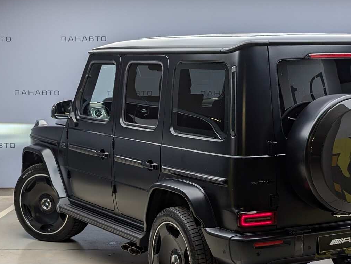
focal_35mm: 68
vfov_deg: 21.6
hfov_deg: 28.4
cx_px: 234
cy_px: 173
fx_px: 690
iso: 25
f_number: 1.68
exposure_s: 1/100
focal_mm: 6.9
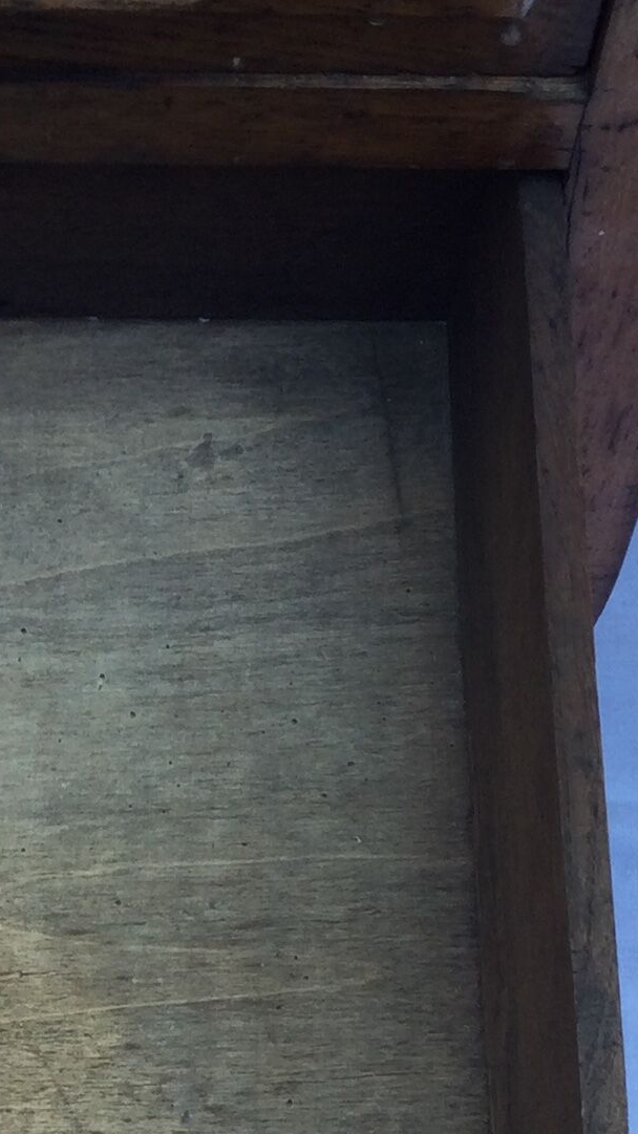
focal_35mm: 102
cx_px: -99
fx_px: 3068
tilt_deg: -60.7
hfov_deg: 11.7
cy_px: 1100
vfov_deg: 20.4
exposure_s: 1/141
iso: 25
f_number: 2.4
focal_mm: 3.3
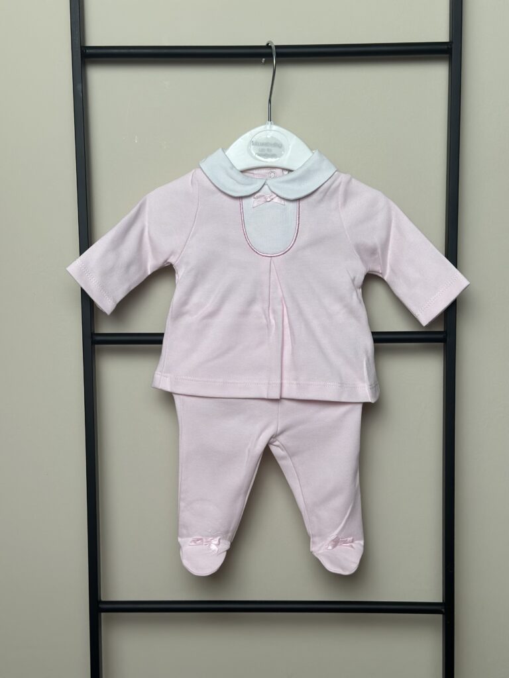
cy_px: 339
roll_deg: +0.2
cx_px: 254
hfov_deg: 30.3
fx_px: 941
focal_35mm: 48
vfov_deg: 39.7
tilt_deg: -8.9
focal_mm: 6.86
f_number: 1.78
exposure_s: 1/172
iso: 80
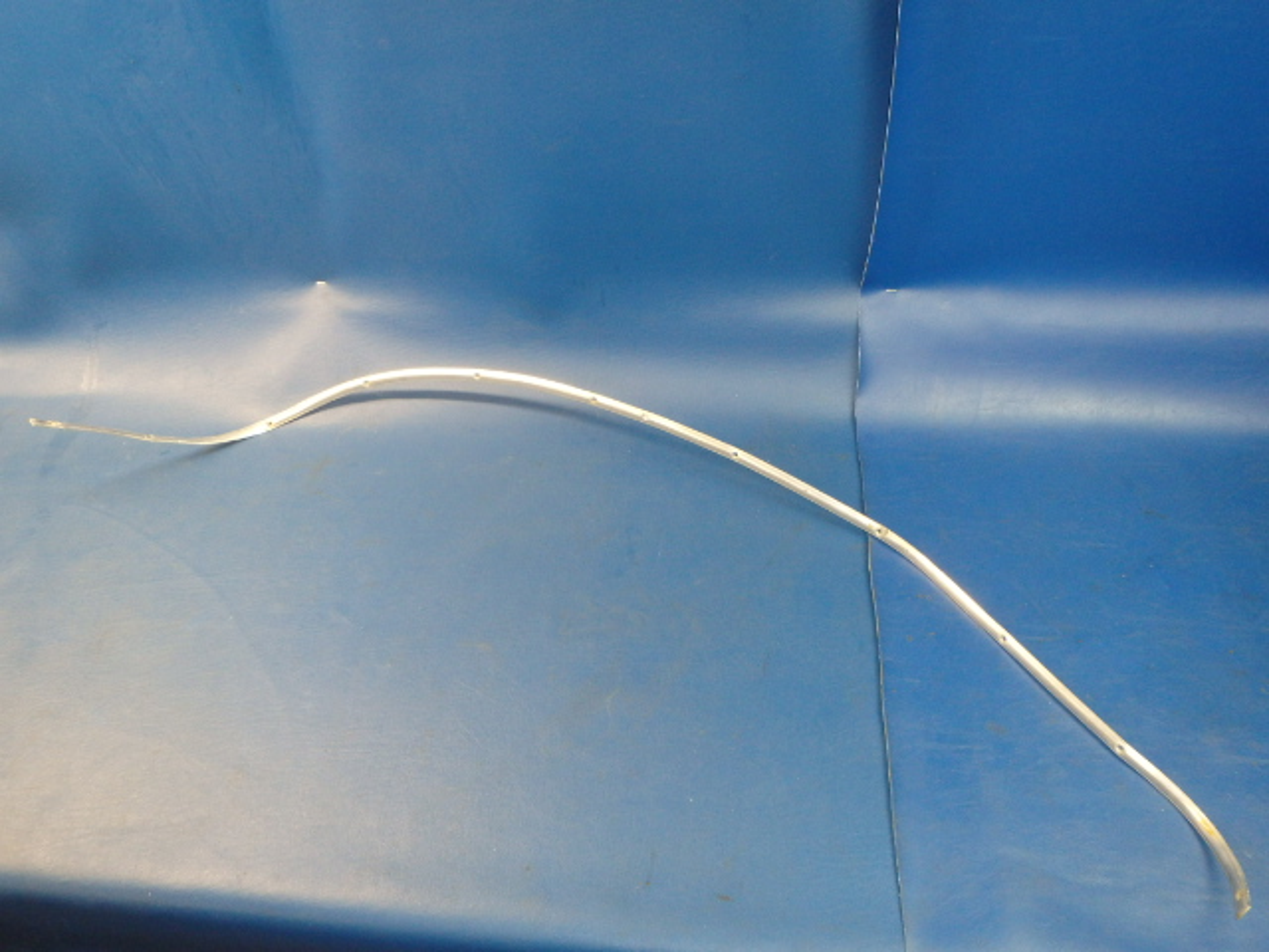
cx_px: 634
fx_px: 1026
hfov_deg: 63.4
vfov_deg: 49.7
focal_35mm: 28
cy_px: 476
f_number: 3.9
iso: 400
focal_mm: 5
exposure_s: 1/30
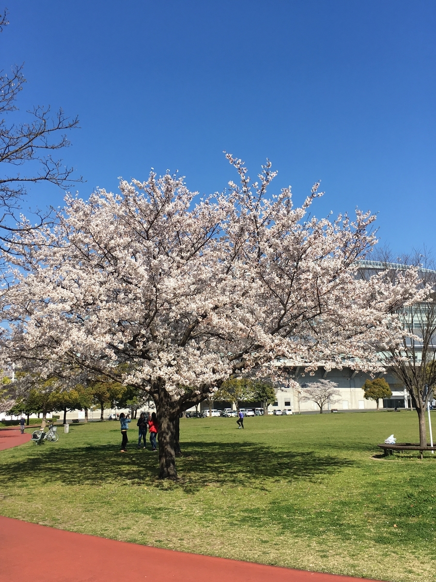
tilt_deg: +10.6
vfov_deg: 51.4
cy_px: 291
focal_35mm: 36
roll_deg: +1.5
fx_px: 605
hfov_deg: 39.7
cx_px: 218
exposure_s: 1/1672
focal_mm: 4.15
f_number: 2.2
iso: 25
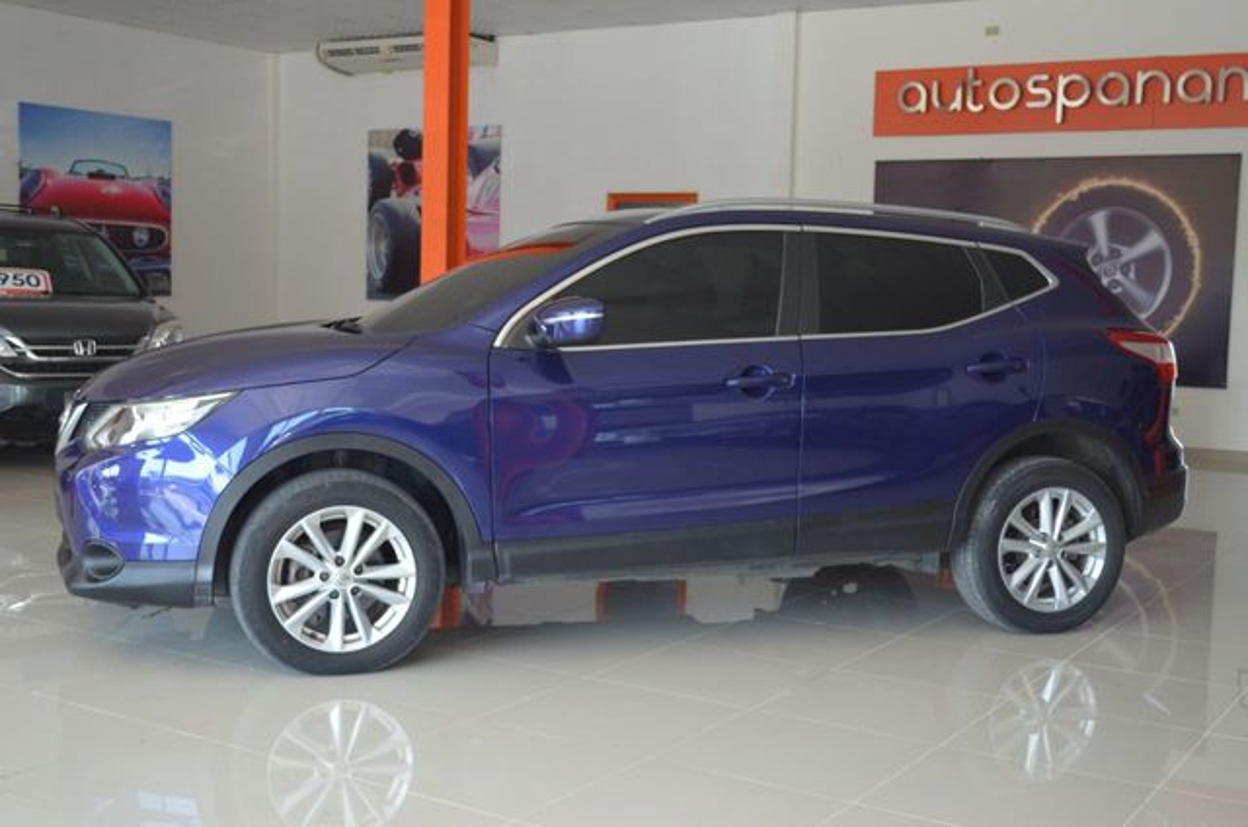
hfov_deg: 45.0
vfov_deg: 30.7
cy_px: 414
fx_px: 1505
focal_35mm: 44
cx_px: 624
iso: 500
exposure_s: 1/160
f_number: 4.5
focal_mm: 29
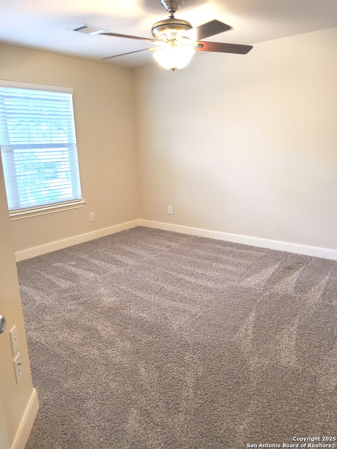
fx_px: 337
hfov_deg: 53.1
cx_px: 168
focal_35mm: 26
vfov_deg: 67.3
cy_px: 224
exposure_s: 1/40
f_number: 2
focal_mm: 3.08
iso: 250
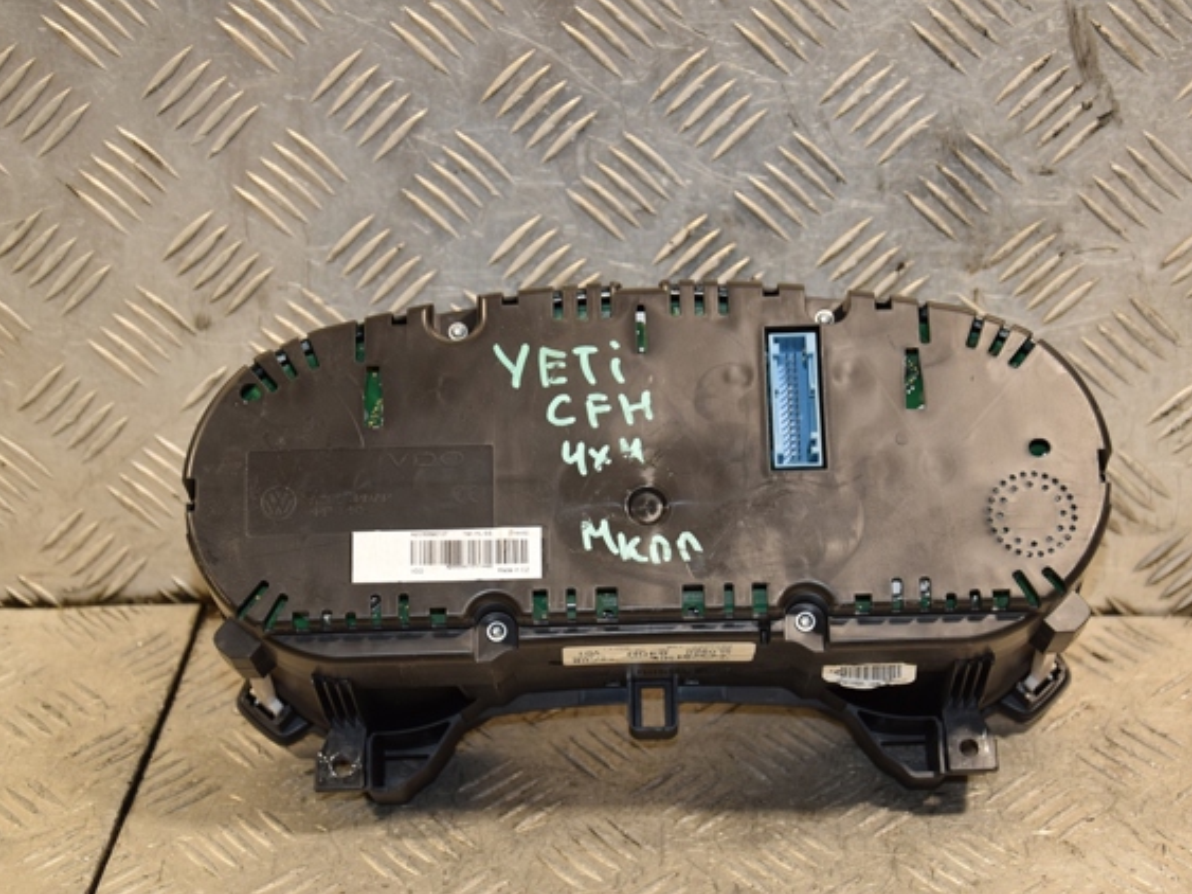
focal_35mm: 82
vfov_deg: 18.0
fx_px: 2823
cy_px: 449
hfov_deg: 23.8
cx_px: 614
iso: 800
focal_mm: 50
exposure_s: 1/160
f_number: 5
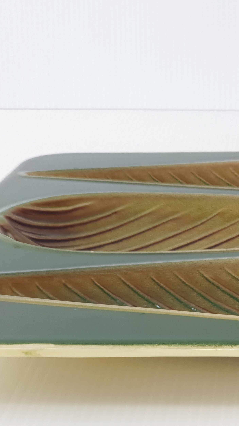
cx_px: 308
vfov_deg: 23.1
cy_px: 243
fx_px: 1036
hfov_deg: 12.7
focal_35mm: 92
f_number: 2.4
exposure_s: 1/33
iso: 32
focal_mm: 6
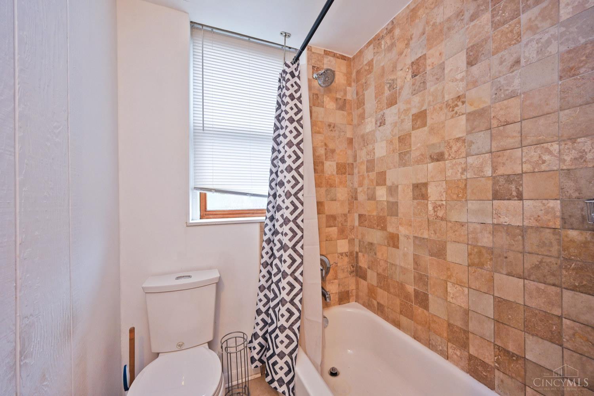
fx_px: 231
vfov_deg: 81.2
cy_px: 198
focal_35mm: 14
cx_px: 297
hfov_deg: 104.3
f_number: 4
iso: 360
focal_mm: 14
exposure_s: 1/60
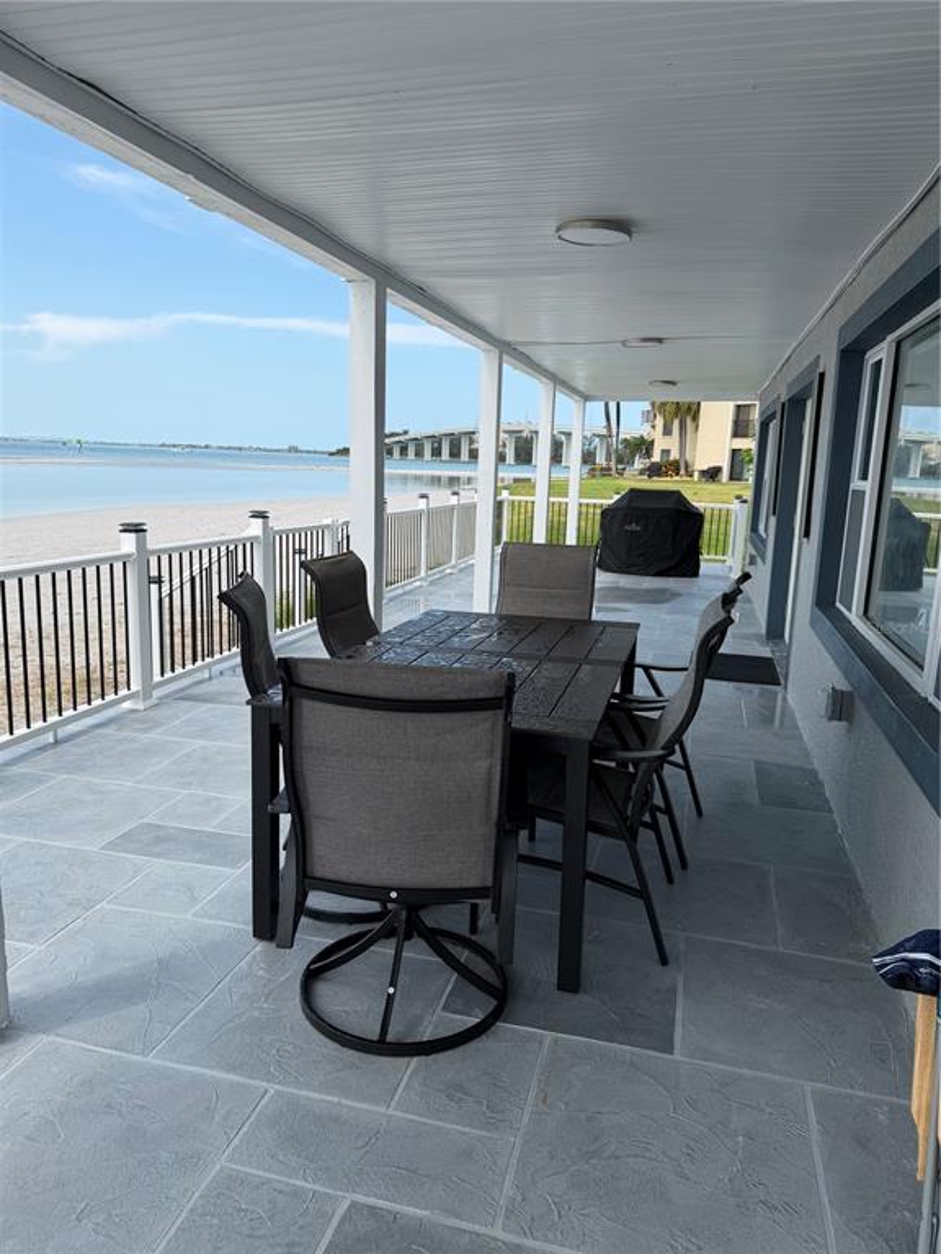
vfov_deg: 71.6
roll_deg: -1.9
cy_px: 627
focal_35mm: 24
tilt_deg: -11.7
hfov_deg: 56.8
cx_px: 470
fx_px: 870
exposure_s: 1/2801
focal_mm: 6.76
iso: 80
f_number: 1.78
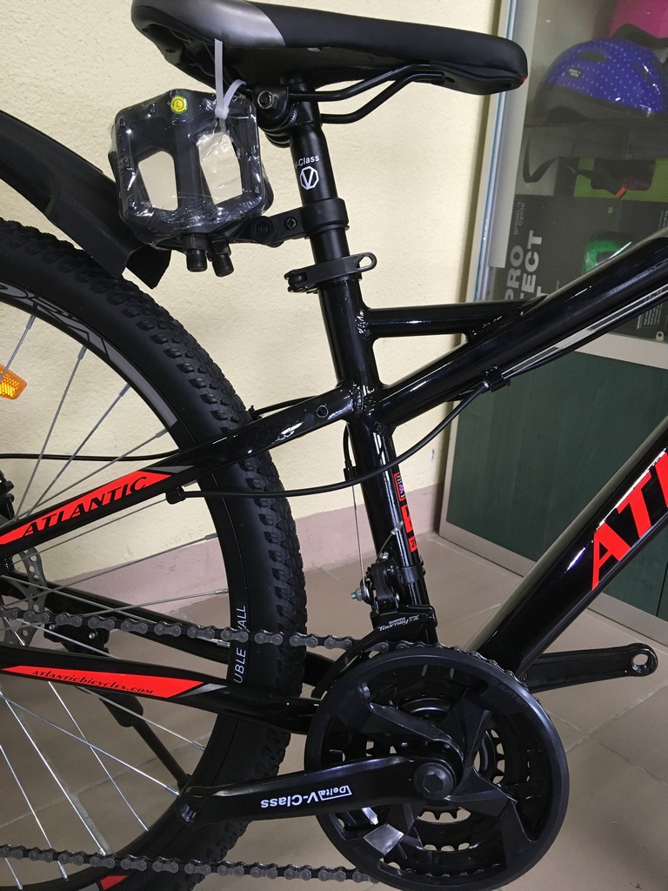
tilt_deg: -19.3
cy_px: 446
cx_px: 334
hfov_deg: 48.2
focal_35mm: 29
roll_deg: -4.0
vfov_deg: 61.7
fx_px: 746
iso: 160
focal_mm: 4.15
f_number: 2.2
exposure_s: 1/33
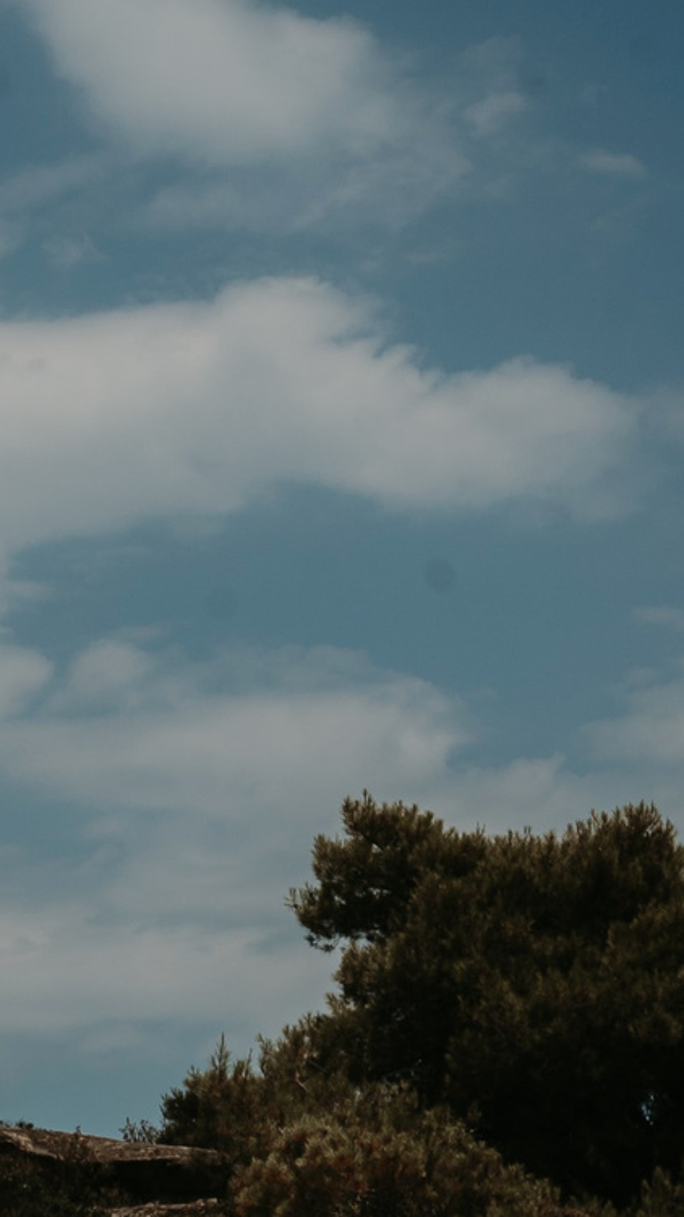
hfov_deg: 8.8
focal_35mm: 125
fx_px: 4034
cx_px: -935
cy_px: 1372
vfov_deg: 16.6
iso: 100
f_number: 11
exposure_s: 1/400
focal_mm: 35
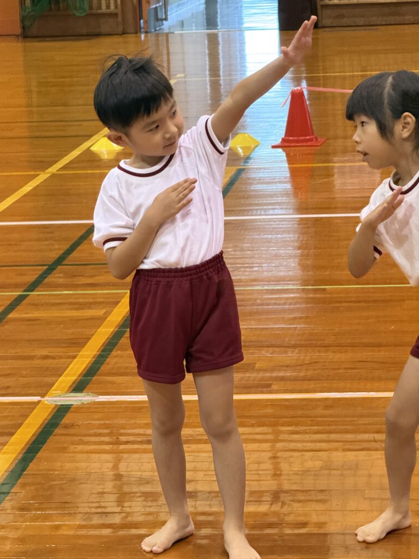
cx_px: 209
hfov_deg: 12.2
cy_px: 278
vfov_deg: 16.3
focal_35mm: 121
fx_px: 1953
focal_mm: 15.66
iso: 640
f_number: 2.8
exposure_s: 1/60
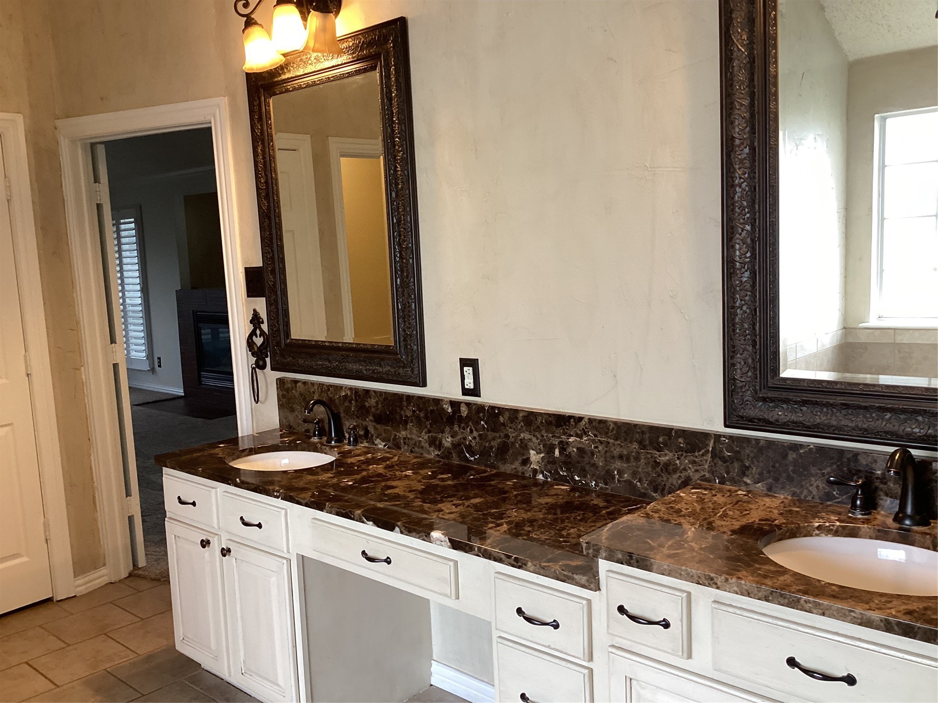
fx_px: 840
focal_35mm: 31
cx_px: 469
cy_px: 352
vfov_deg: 45.4
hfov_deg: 58.4
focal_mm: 3.3
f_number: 2.4
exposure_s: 1/60
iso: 160
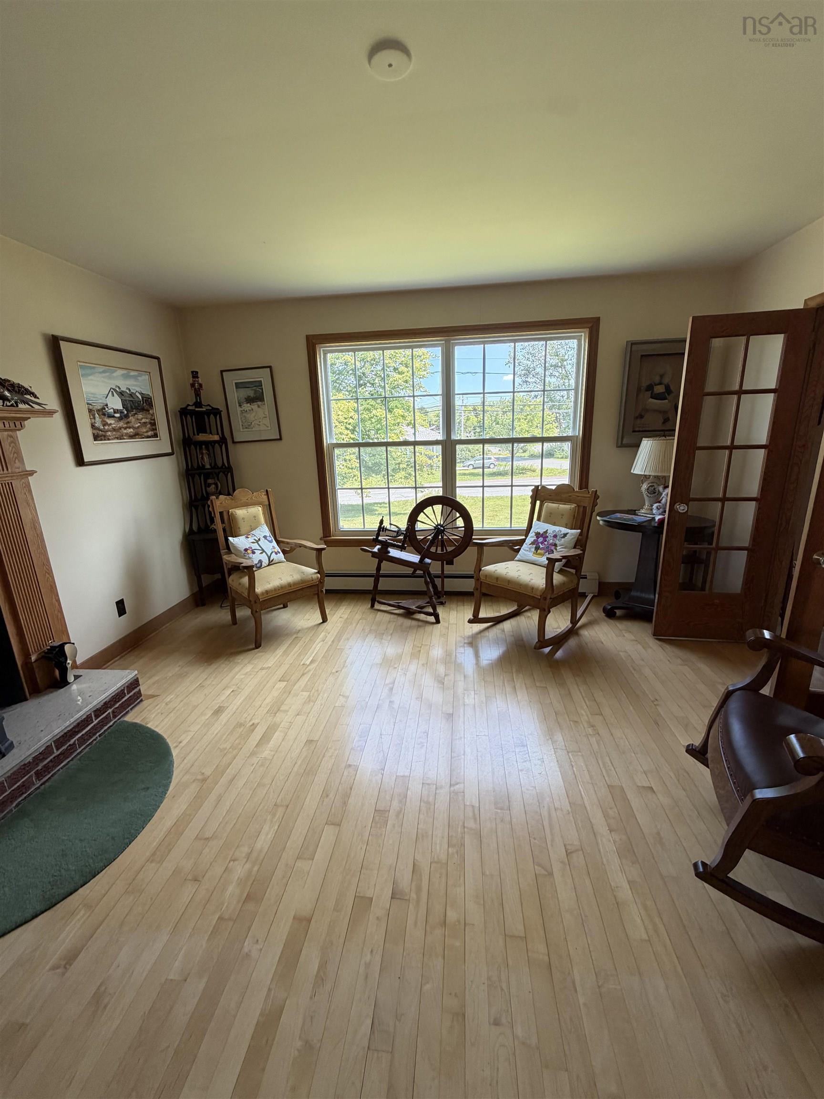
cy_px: 550
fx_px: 444
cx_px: 412
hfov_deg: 85.7
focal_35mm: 14
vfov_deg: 102.1
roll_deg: +1.6
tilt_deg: -14.2
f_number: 2.2
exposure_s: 1/121
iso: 125
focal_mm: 2.22
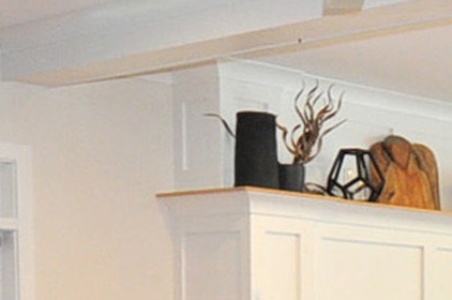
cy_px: 583
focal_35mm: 103
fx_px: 1291
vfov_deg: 11.9
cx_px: 563
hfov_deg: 18.6
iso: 640
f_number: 5
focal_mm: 10
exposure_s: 1/40
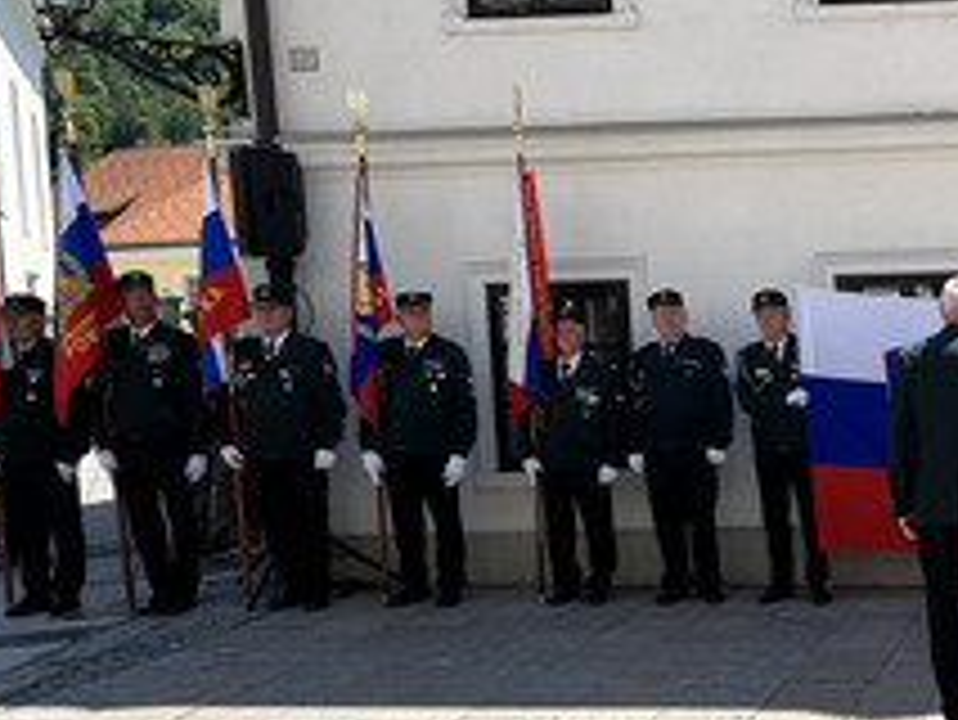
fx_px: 1523
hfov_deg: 32.3
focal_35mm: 55
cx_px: 949
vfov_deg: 26.1
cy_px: 572
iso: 50
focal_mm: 5.1
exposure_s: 1/2222
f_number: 1.6
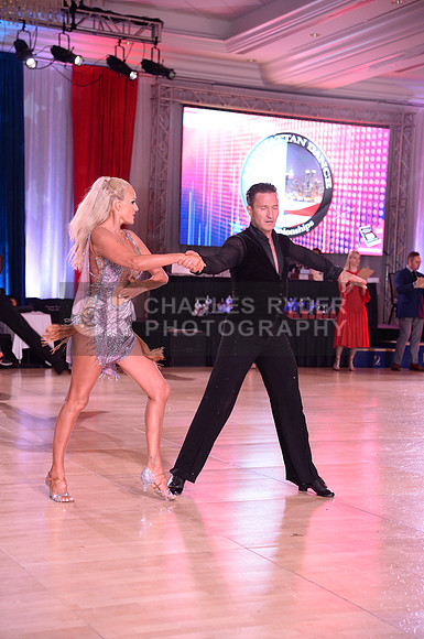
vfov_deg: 30.6
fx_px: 1169
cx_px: 212
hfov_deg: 20.6
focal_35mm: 66
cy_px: 320
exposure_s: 1/250
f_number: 4.5
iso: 2000
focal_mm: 66
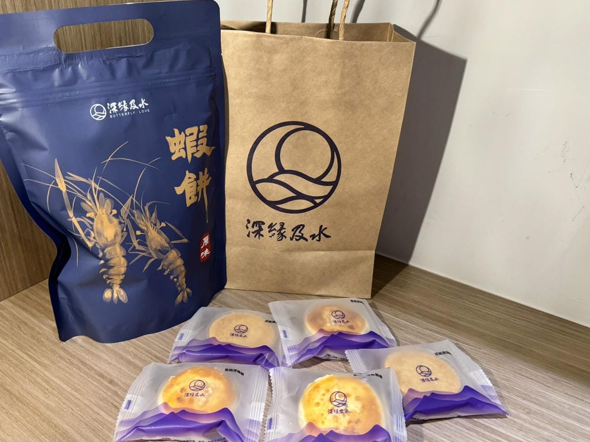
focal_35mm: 28
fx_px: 477
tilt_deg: -27.8
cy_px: 222
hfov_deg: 63.2
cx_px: 258
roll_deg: -0.7
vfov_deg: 49.7
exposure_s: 1/53
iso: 320
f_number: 1.78
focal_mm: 6.76
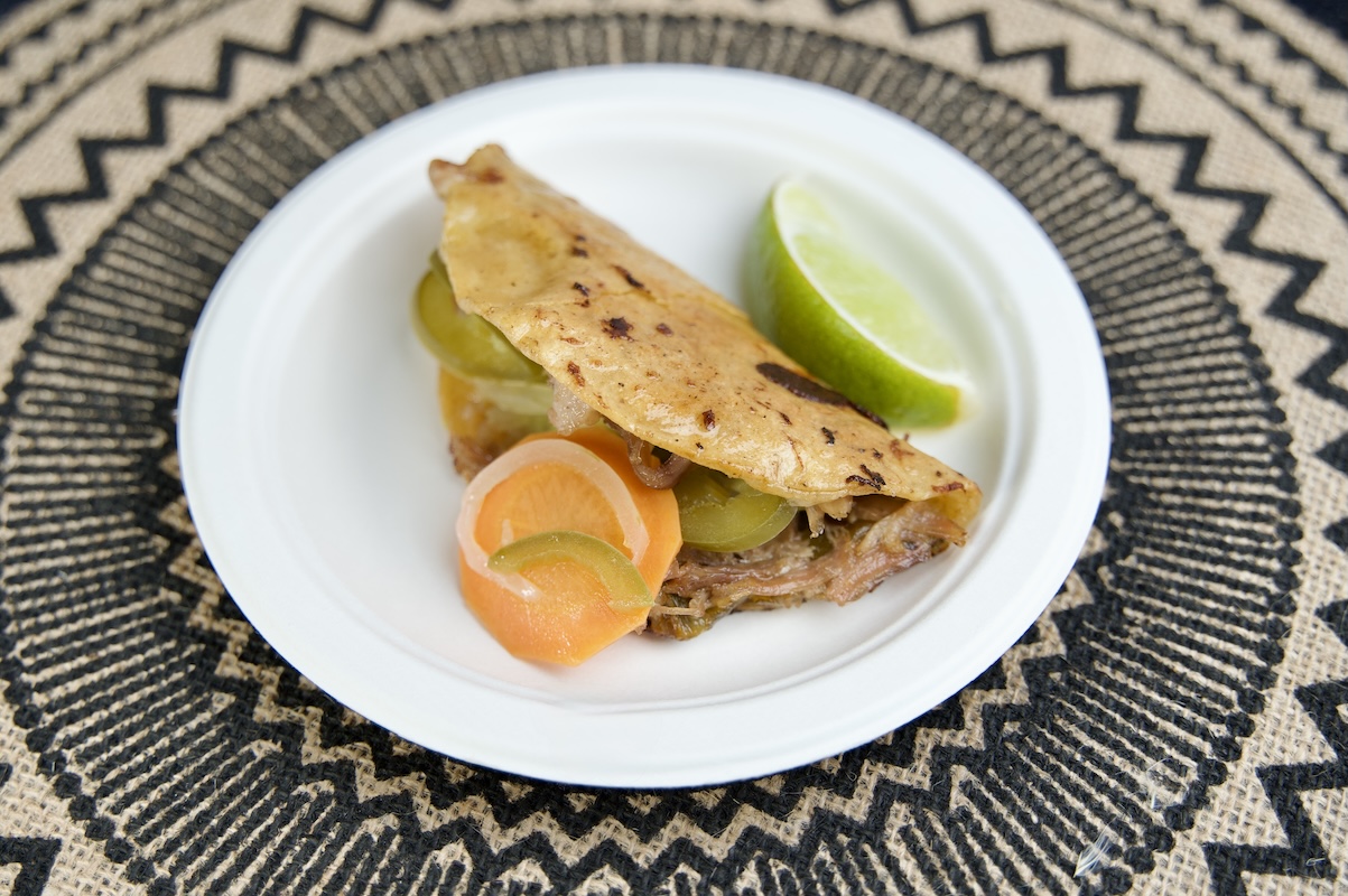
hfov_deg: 53.2
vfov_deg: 36.8
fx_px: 1347
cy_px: 448
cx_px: 674
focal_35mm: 36
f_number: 3.2
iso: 400
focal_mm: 36
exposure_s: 1/400
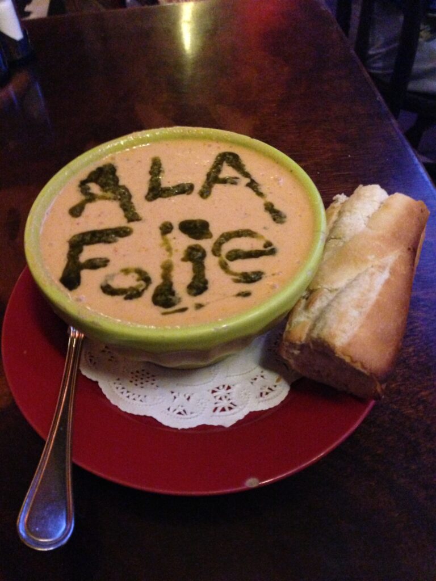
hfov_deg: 42.9
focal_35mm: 33
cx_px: 218
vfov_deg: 55.4
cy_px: 290
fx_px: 554
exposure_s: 1/15
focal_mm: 4.13
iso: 800
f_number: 2.4
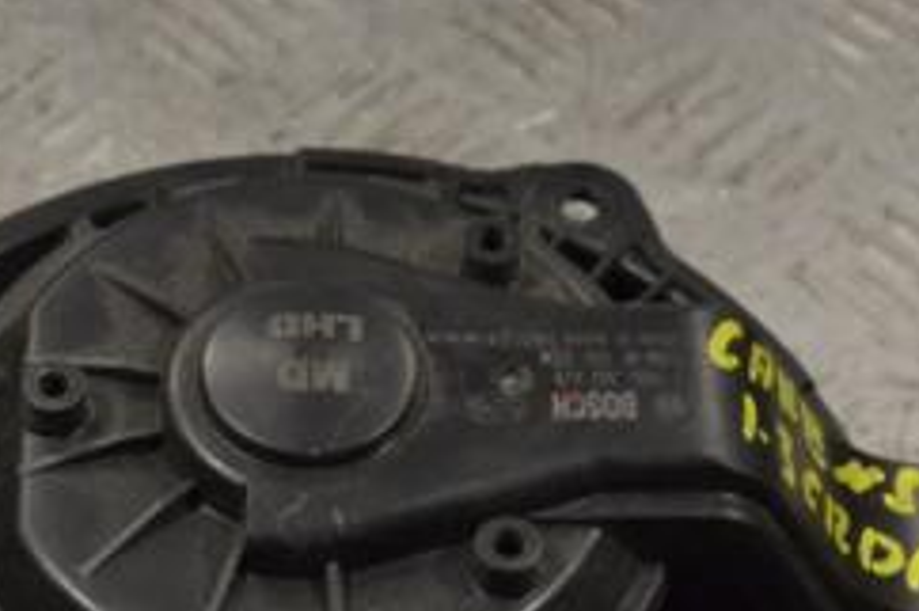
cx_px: 262
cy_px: 676
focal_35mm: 119
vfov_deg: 11.3
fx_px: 3036
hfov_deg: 17.1
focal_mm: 32
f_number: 10
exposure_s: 1/320
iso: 3200
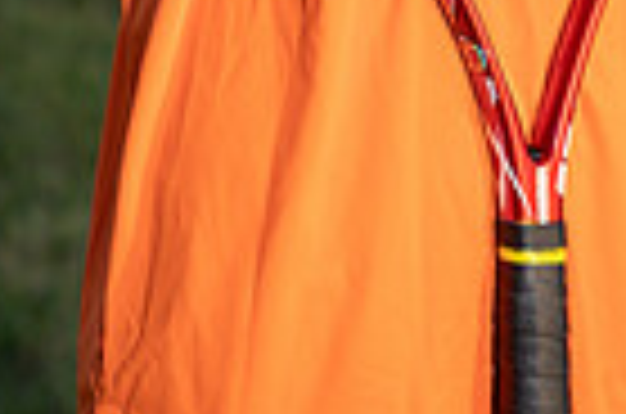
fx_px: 3435
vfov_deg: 6.6
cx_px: 392
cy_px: -572
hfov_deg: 10.4
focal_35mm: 198
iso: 250
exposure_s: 1/250
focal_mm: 61
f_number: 3.5
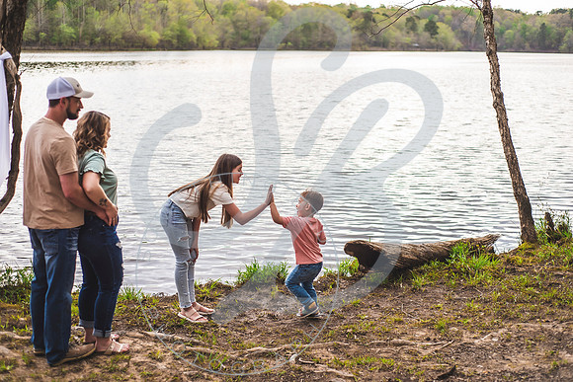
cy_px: 191
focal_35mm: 51
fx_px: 811
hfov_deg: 38.9
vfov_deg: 26.5
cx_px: 290
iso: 250
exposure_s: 1/800
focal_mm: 50
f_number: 2.8
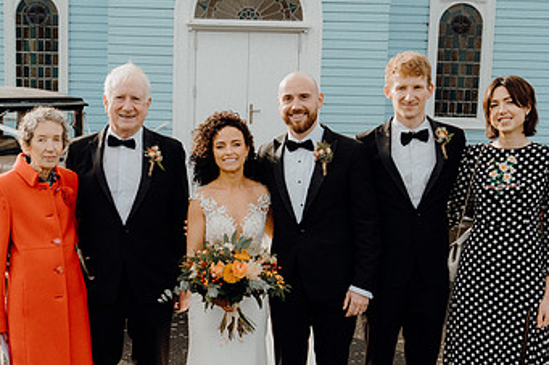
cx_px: 227
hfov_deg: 31.8
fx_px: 960
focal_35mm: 63
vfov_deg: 21.5
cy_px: 229
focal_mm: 37
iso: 250
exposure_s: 1/500
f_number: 5
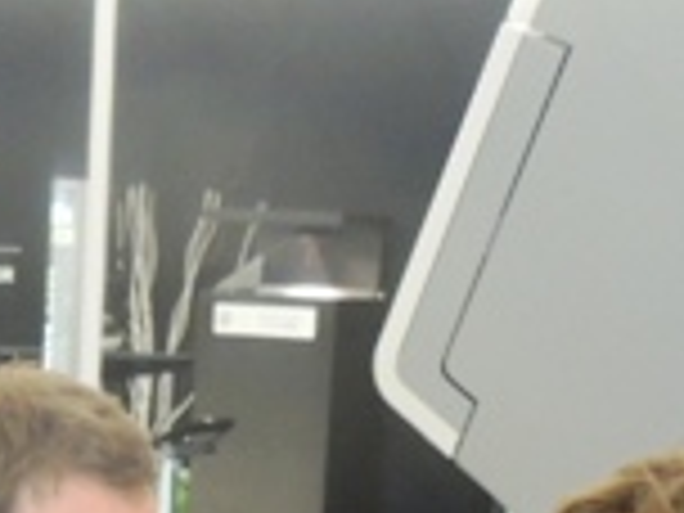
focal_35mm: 139
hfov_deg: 14.1
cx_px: 72
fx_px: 2747
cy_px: 927
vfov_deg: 10.1
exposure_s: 1/20
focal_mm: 5.8
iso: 400
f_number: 3.2
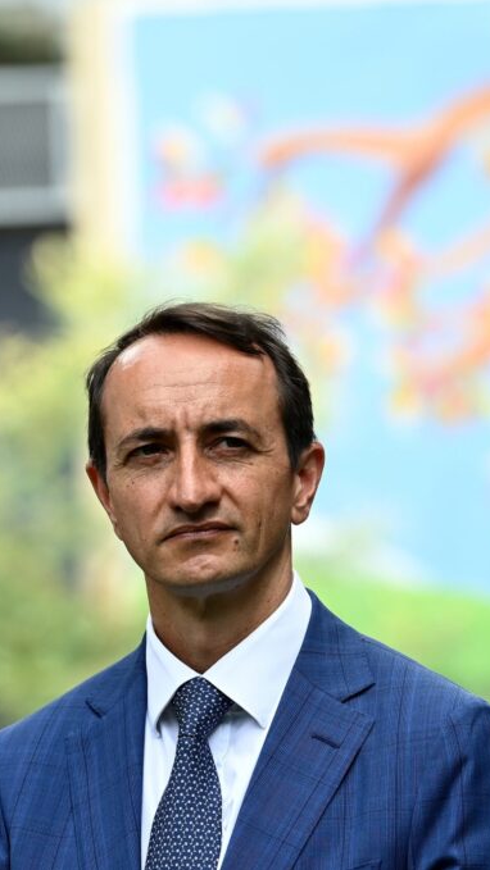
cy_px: 434
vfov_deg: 6.8
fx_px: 7298
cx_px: 545
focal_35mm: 316
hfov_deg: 3.8
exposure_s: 1/400
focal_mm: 200
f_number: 5
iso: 400
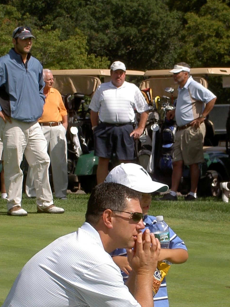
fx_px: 2055
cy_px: 174
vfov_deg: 8.5
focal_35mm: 232
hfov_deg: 6.4
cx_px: 179
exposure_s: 1/263
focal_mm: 24
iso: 100
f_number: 8.3
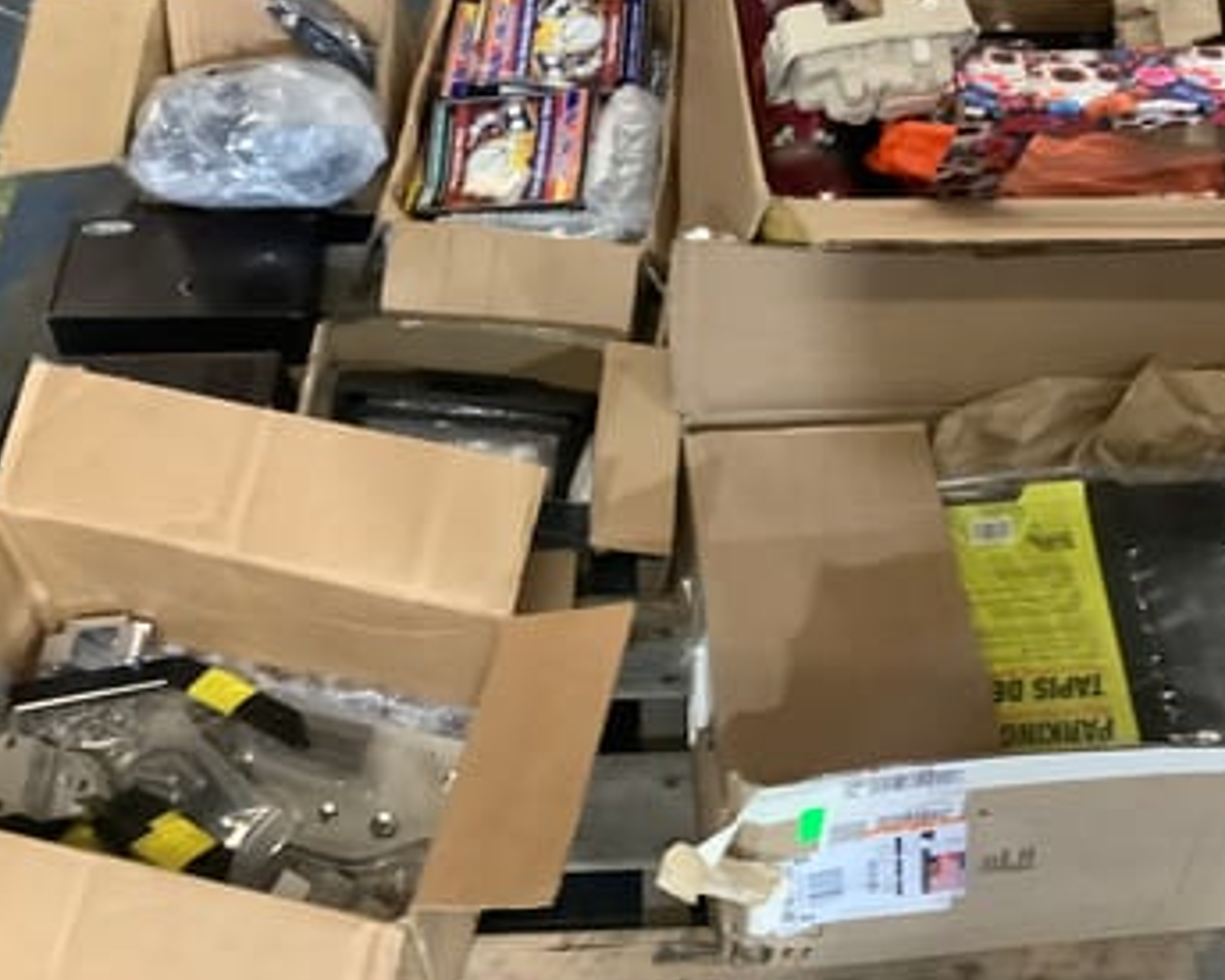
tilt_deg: -51.1
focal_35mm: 44
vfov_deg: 33.9
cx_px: 687
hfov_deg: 41.9
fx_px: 1595
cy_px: 337
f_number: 2.4
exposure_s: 1/33
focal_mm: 3.3
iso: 400
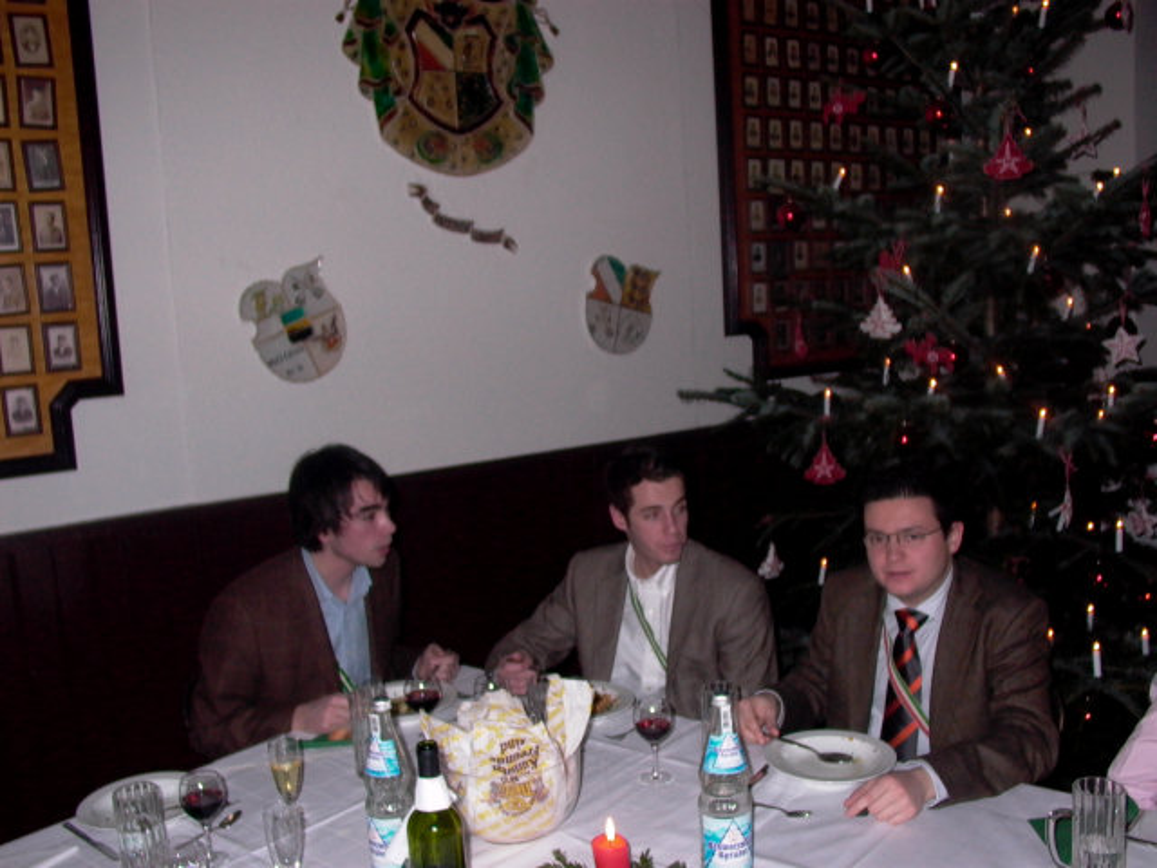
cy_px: 434
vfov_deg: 42.9
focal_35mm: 33
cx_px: 578
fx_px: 1103
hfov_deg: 55.4
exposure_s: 1/64.2
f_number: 2.04
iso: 100
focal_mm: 7.13
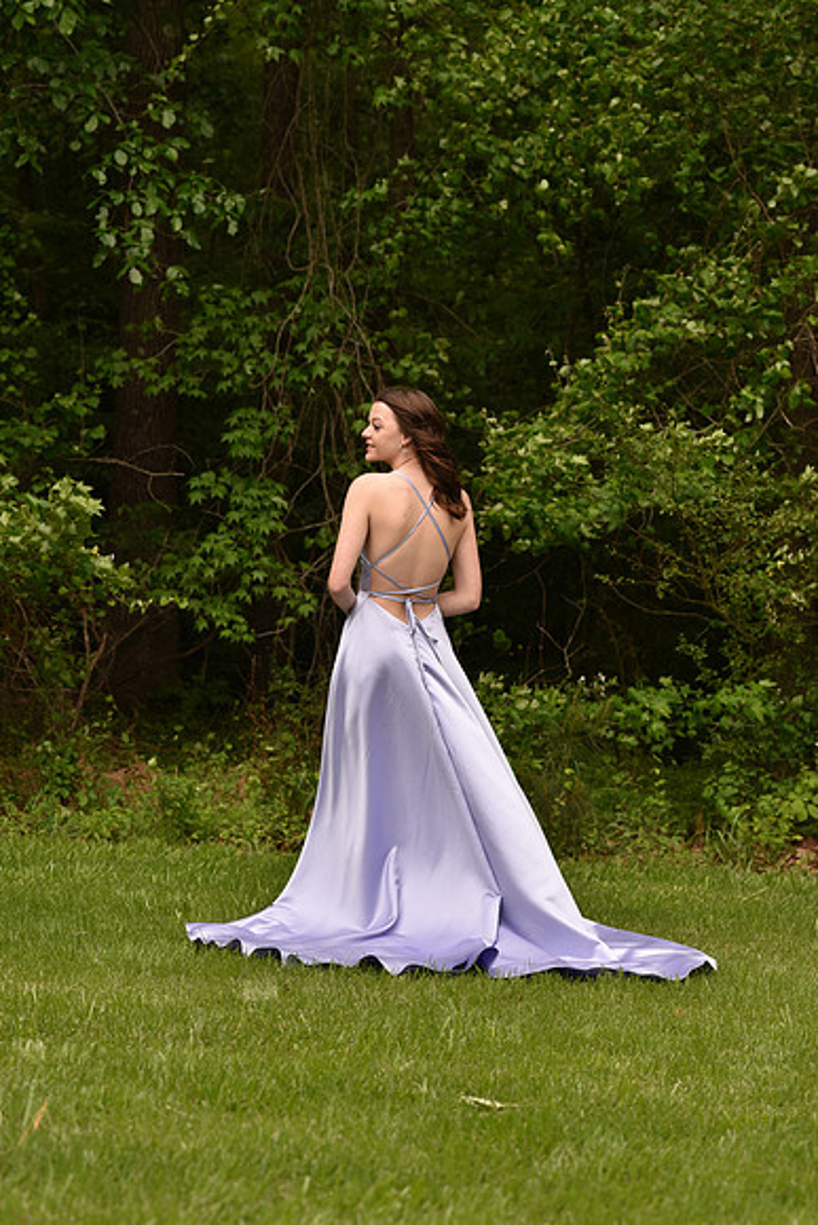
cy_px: 612
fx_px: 2895
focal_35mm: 85
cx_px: 409
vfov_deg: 23.9
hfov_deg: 16.1
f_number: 6.3
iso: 200
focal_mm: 85
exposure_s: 1/320
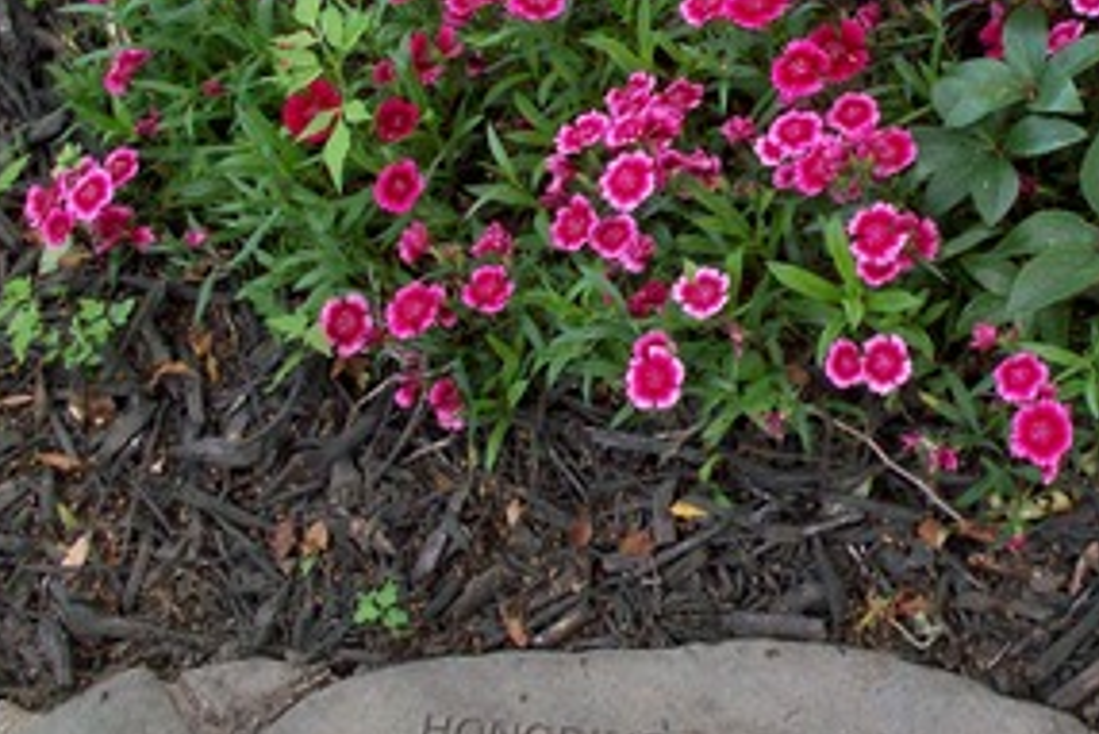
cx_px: 980
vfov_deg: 15.2
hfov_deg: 22.3
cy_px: 98
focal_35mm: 89
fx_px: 2718
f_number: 4.8
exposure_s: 1/320
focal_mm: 7.54
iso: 100
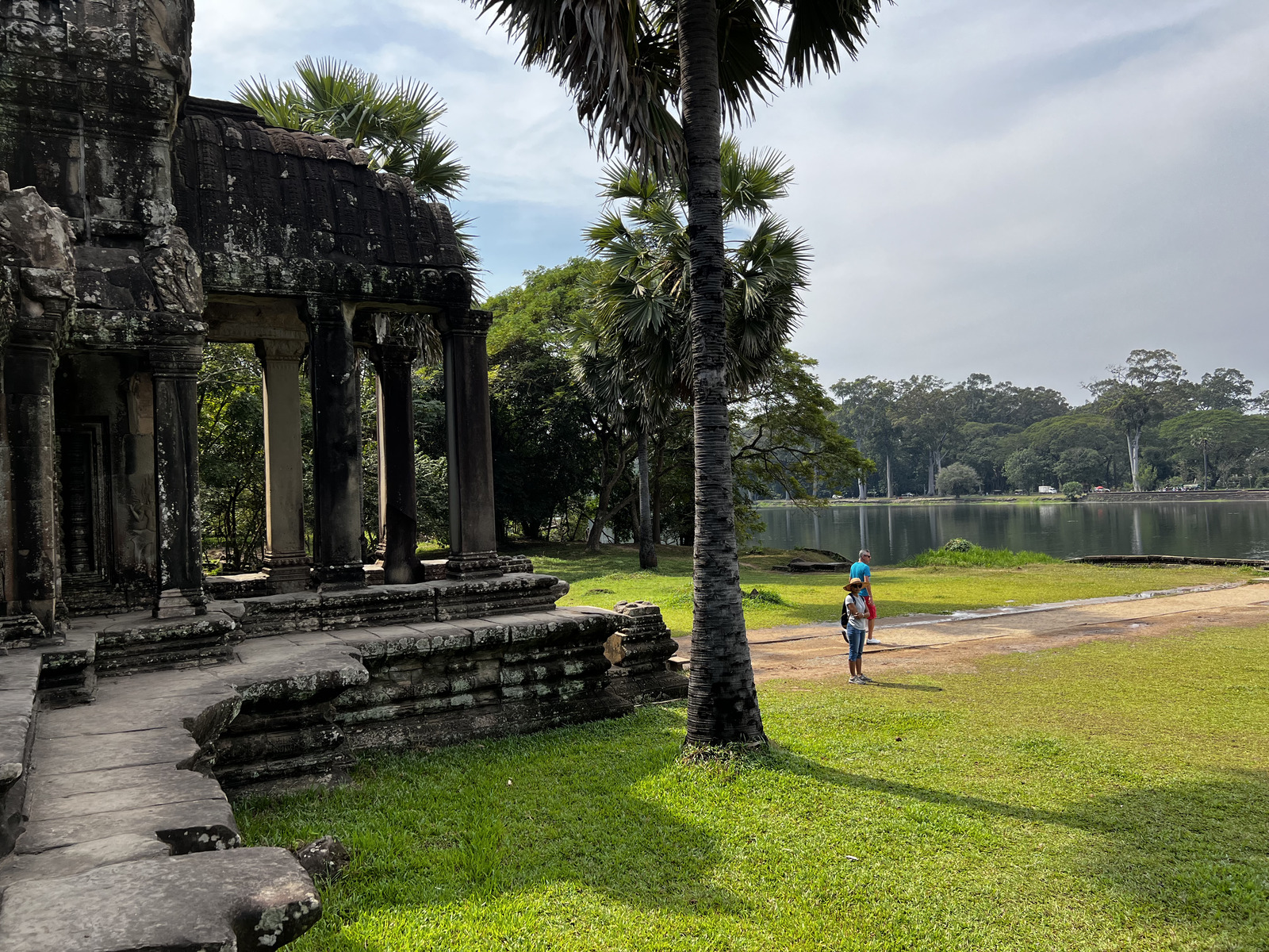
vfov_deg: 53.1
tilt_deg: +0.7
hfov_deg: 67.3
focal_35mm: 26
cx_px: 634
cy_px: 476
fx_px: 953
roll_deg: +2.1
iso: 50
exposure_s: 1/2632
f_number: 1.5
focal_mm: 5.7
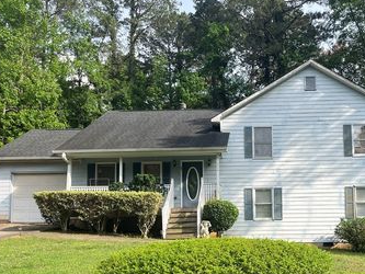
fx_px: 411
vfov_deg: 36.3
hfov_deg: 46.7
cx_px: 258
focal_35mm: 39
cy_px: 190
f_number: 1.6
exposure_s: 1/1129
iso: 50
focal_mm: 5.1
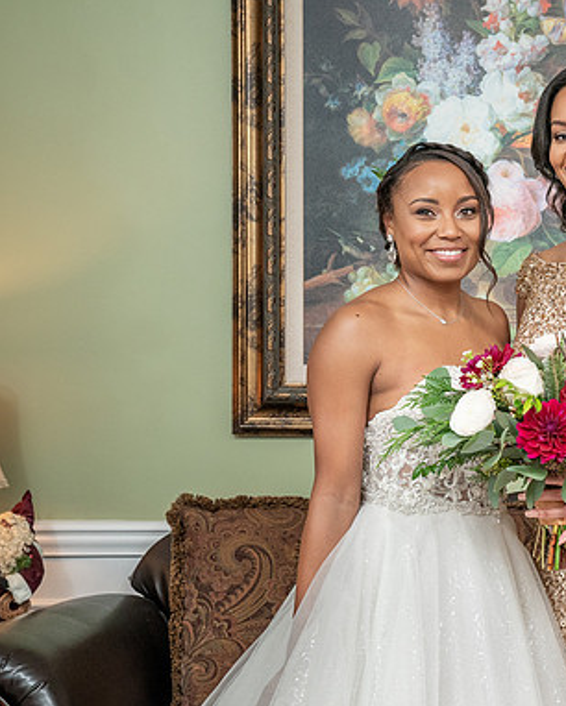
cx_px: 534
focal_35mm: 77
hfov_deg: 19.5
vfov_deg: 24.7
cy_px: 361
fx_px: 1611
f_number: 5.6
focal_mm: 46
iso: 2000
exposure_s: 1/250
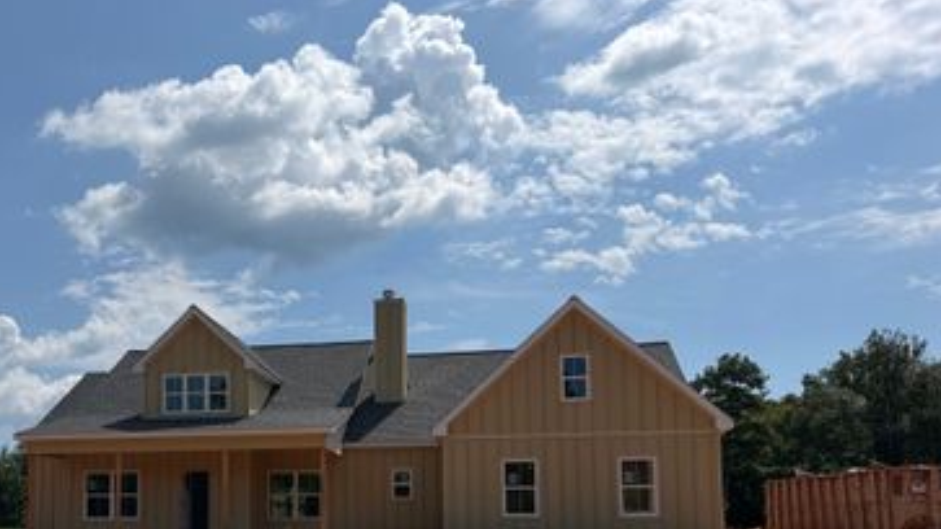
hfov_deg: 54.1
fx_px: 898
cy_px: 437
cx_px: 308
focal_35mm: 36
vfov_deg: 31.8
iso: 80
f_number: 1.78
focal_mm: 6.76
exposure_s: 1/11905
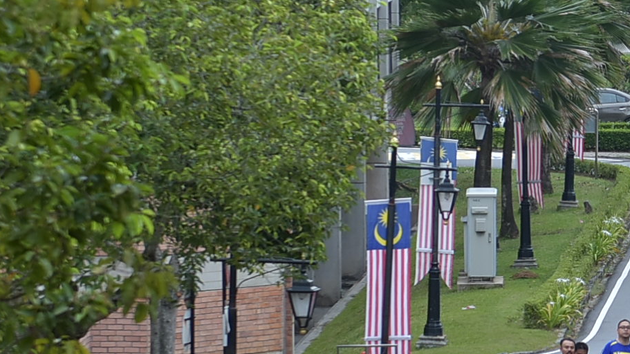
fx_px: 5695
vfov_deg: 3.6
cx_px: 851
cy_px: 138
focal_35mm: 341
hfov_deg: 6.3
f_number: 4.5
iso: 125
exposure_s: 1/320
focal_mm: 66
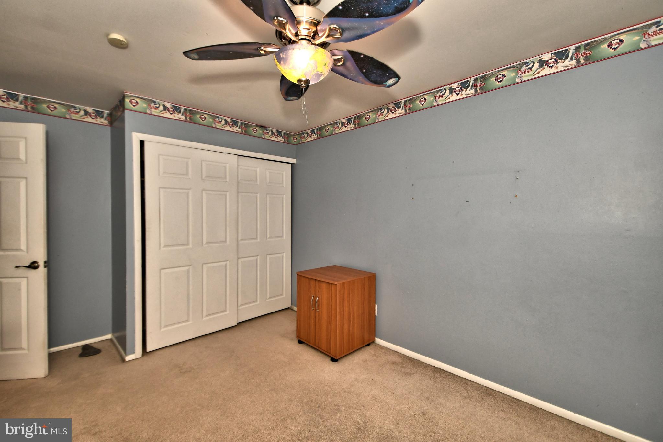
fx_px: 276
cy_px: 221
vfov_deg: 77.3
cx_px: 332
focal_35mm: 15
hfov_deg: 100.4
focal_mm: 10
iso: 500
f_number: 4.5
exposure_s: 1/250
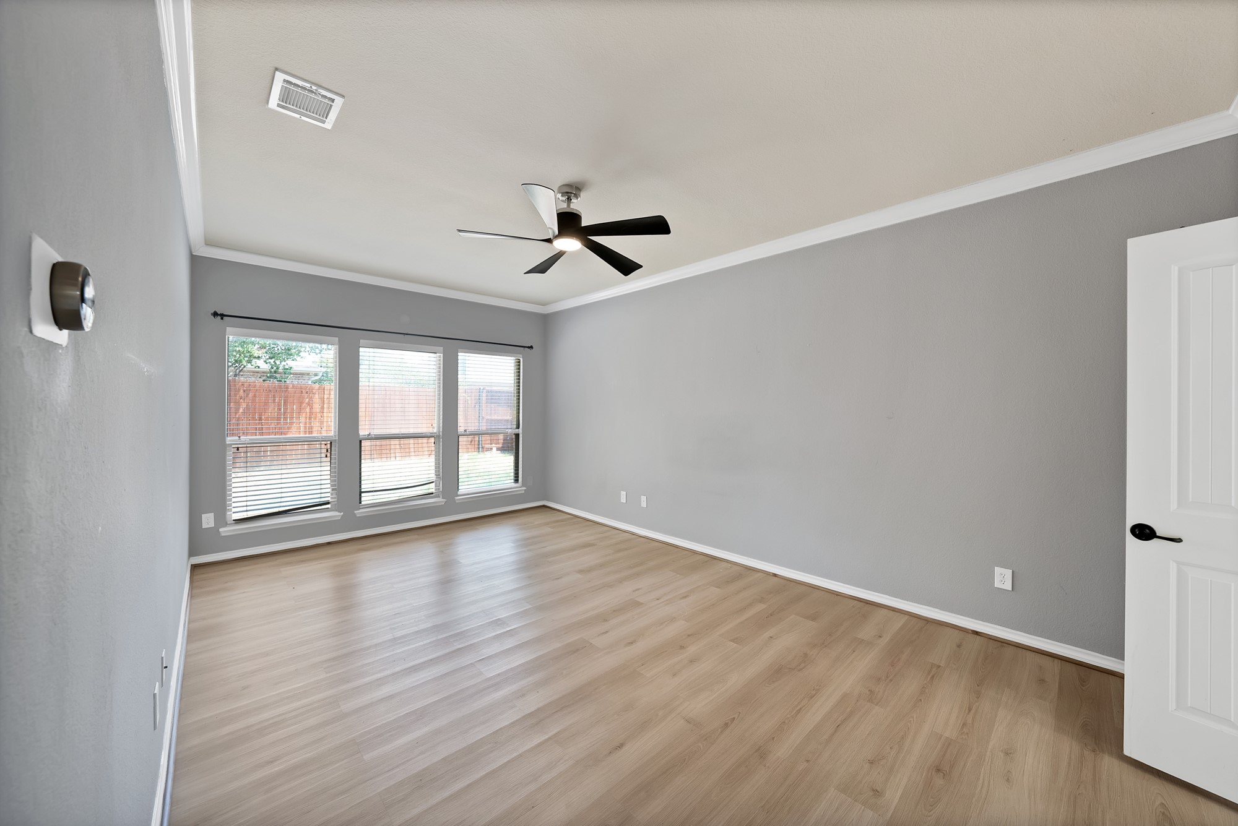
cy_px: 413
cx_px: 619
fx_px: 413
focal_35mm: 12
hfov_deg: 112.6
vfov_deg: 90.1
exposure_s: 1/5
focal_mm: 12
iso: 640
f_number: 8
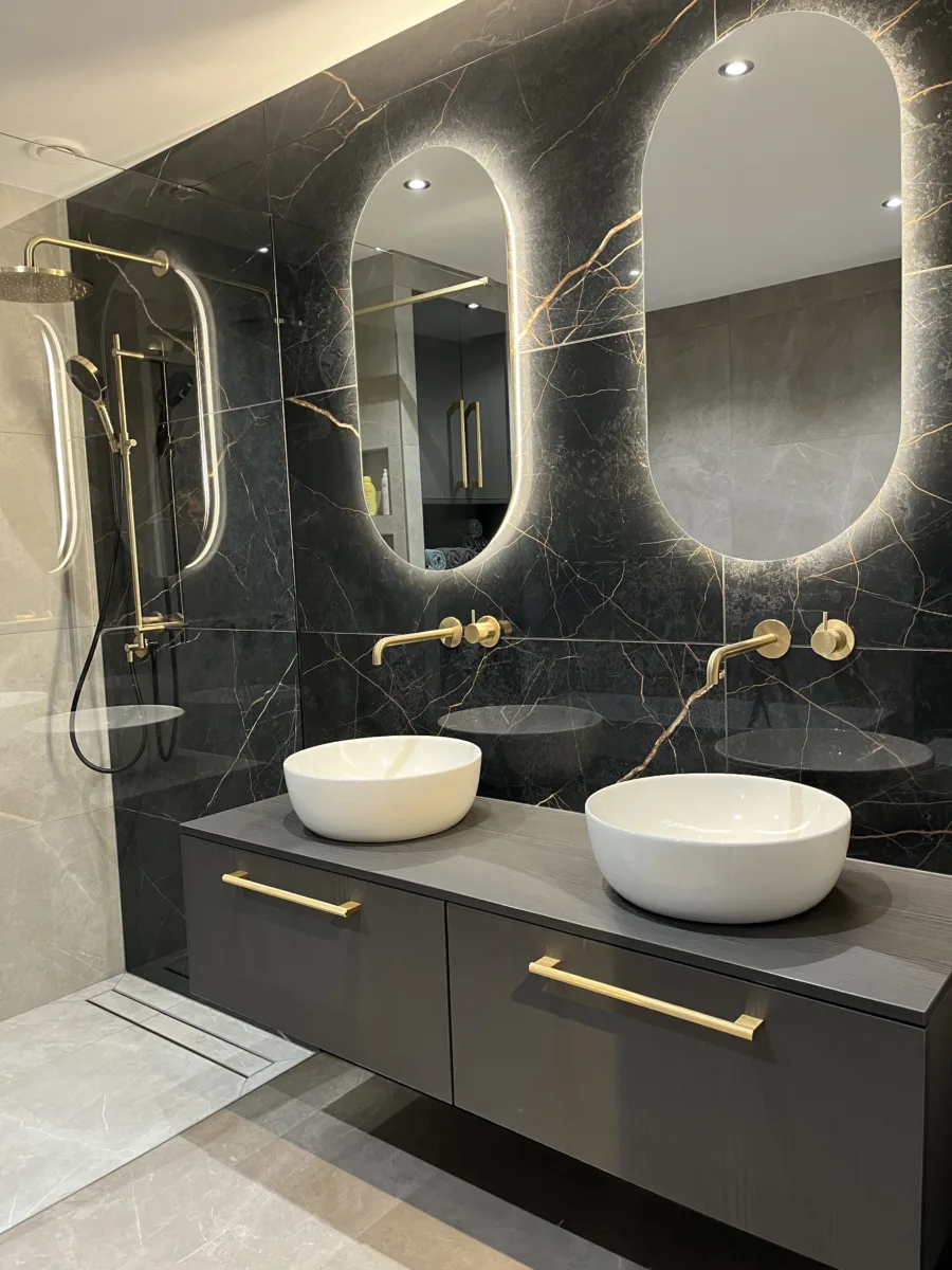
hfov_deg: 53.1
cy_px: 635
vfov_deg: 67.3
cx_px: 476
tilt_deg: -6.5
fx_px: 953
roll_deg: +2.2
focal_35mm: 26
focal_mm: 5.1
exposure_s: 1/50
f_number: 1.6
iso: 400
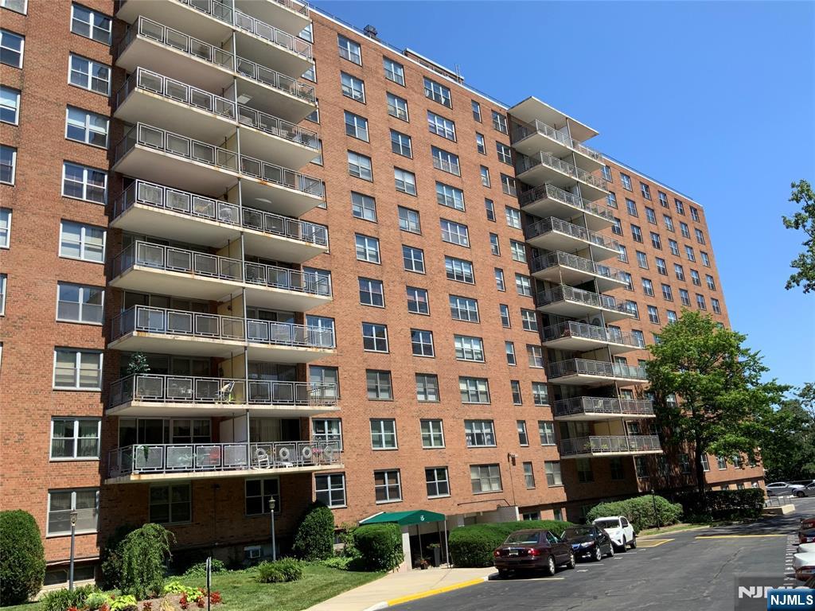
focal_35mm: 29
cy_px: 306
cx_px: 408
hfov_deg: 61.7
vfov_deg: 48.2
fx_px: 683
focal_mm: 3
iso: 16
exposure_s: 1/1377
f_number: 1.8
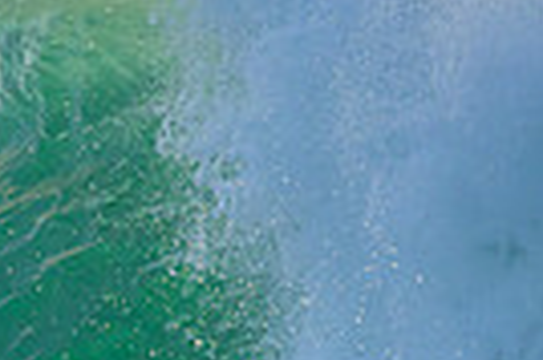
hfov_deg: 0.5
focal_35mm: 4133
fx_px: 62263
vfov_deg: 0.3
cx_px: -552
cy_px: 600
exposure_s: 1/2000
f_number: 6.3
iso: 1400
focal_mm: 800
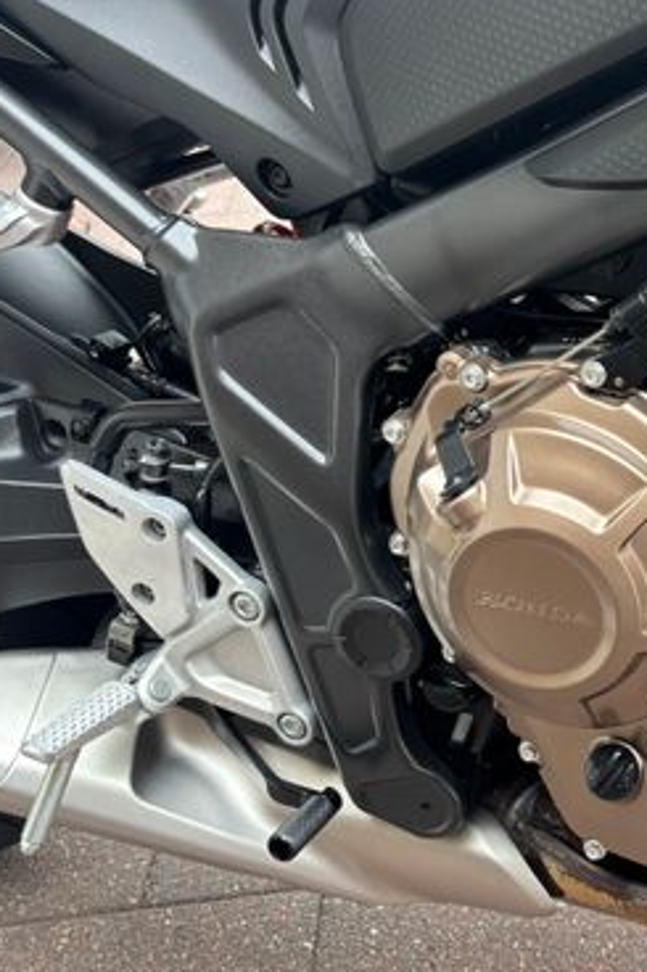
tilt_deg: -36.4
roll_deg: +2.7
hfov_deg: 26.7
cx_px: 684
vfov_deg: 41.9
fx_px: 1268
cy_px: 483
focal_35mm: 47
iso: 50
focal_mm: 5.96
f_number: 1.6
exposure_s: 1/121
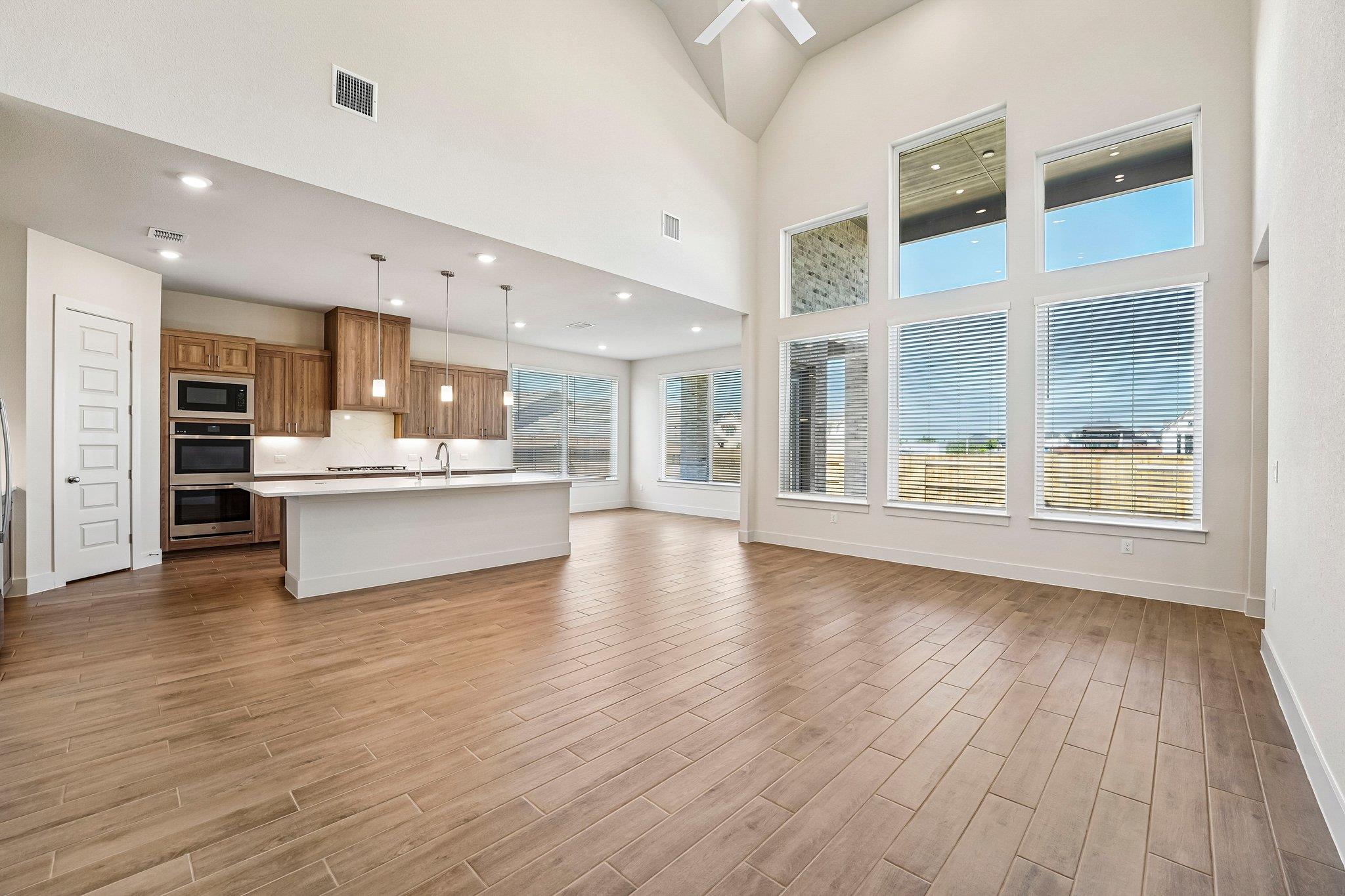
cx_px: 672
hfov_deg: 104.3
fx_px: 523
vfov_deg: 81.2
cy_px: 448
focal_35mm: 14
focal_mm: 14
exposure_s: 1/50
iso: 400
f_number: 8
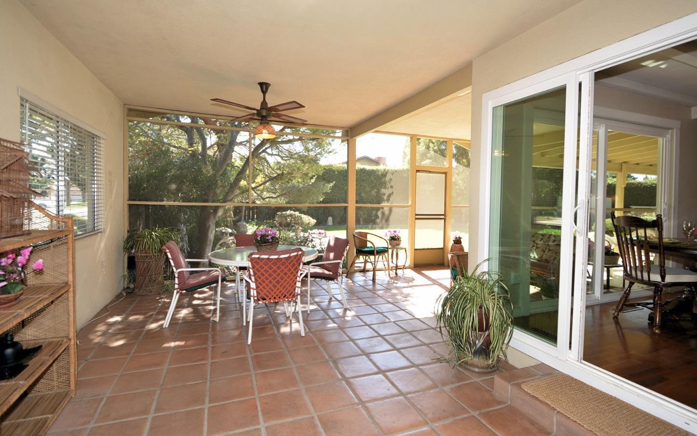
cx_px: 339
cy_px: 204
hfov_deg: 97.8
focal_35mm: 16
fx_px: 304
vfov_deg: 71.2
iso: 200
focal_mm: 10
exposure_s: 1/100
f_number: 5
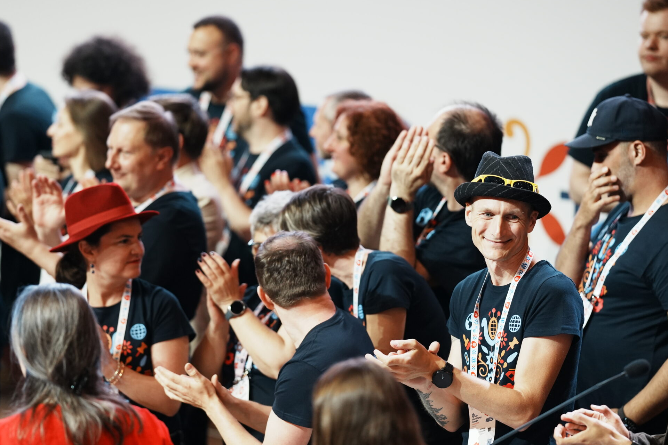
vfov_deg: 7.6
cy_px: 231
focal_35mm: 180
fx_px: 3340
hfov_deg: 11.4
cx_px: 287
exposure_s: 1/250
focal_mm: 135
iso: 1250
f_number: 1.8
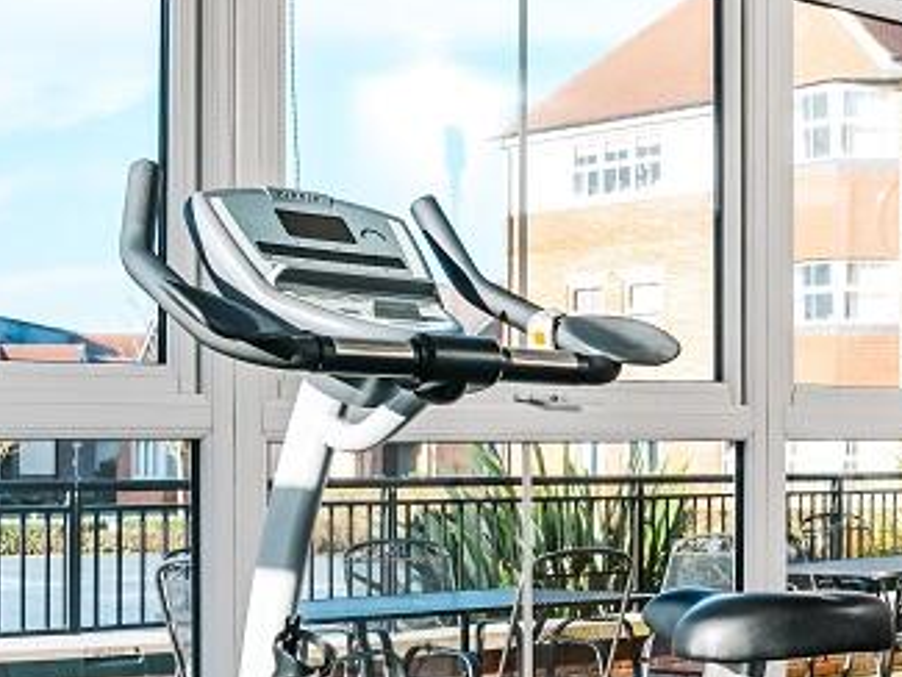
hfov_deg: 26.6
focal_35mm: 71
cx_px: 777
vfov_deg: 20.7
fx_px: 1851
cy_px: 372
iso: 800
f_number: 8
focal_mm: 24
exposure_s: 1/200
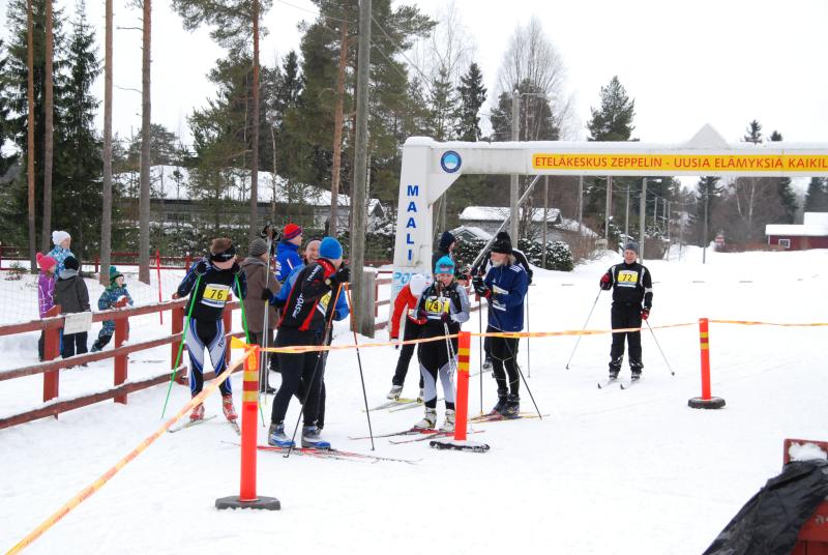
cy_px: 278
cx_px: 414
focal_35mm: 78
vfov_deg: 17.6
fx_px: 1797
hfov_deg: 26.0
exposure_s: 1/400
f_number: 10
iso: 800
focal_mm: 52
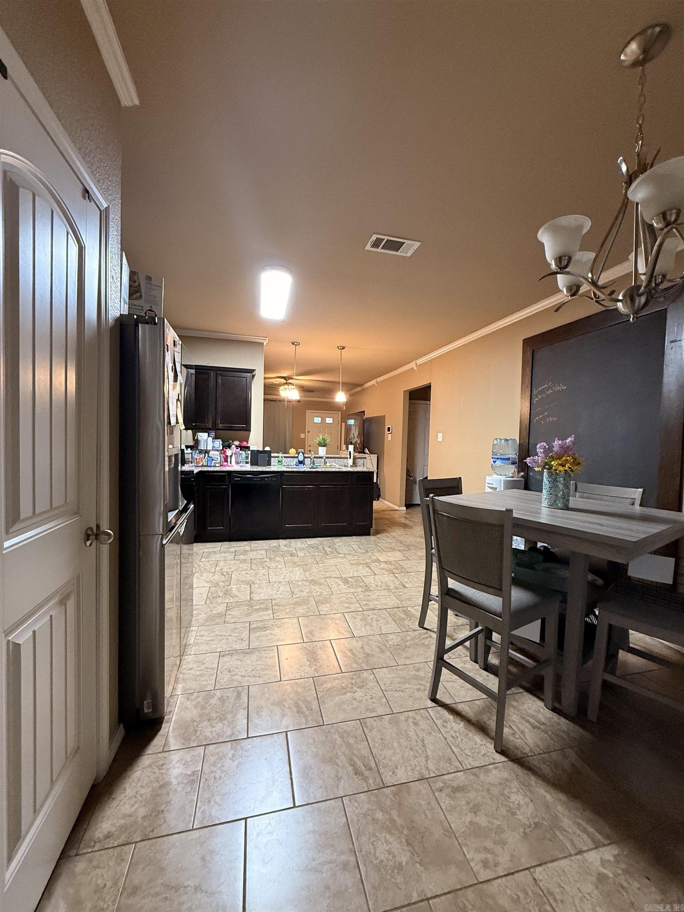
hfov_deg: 85.7
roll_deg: -1.4
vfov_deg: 102.1
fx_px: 369
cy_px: 456
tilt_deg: -2.6
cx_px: 342
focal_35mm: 14
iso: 500
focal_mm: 2.22
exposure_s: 1/60
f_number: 2.2
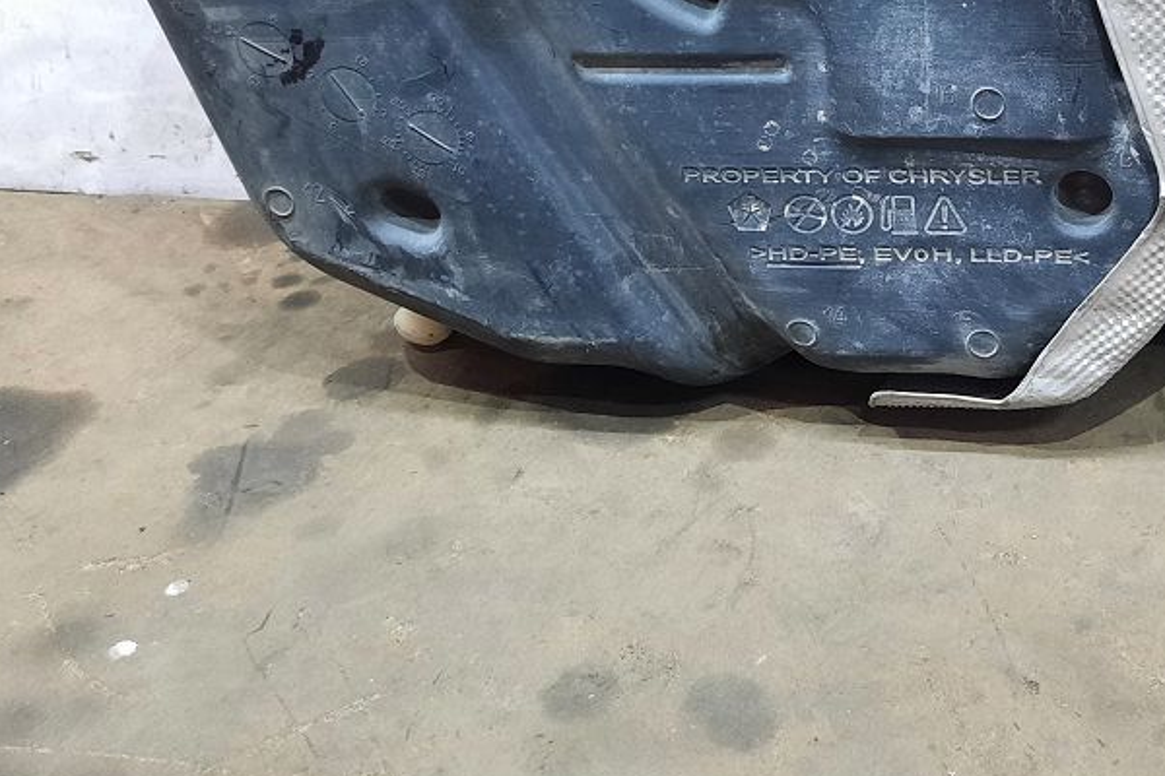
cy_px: 124
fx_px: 1683
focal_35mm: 52
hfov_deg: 36.1
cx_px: 1023
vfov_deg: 25.4
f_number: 2
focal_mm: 4.6
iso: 320
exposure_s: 1/33
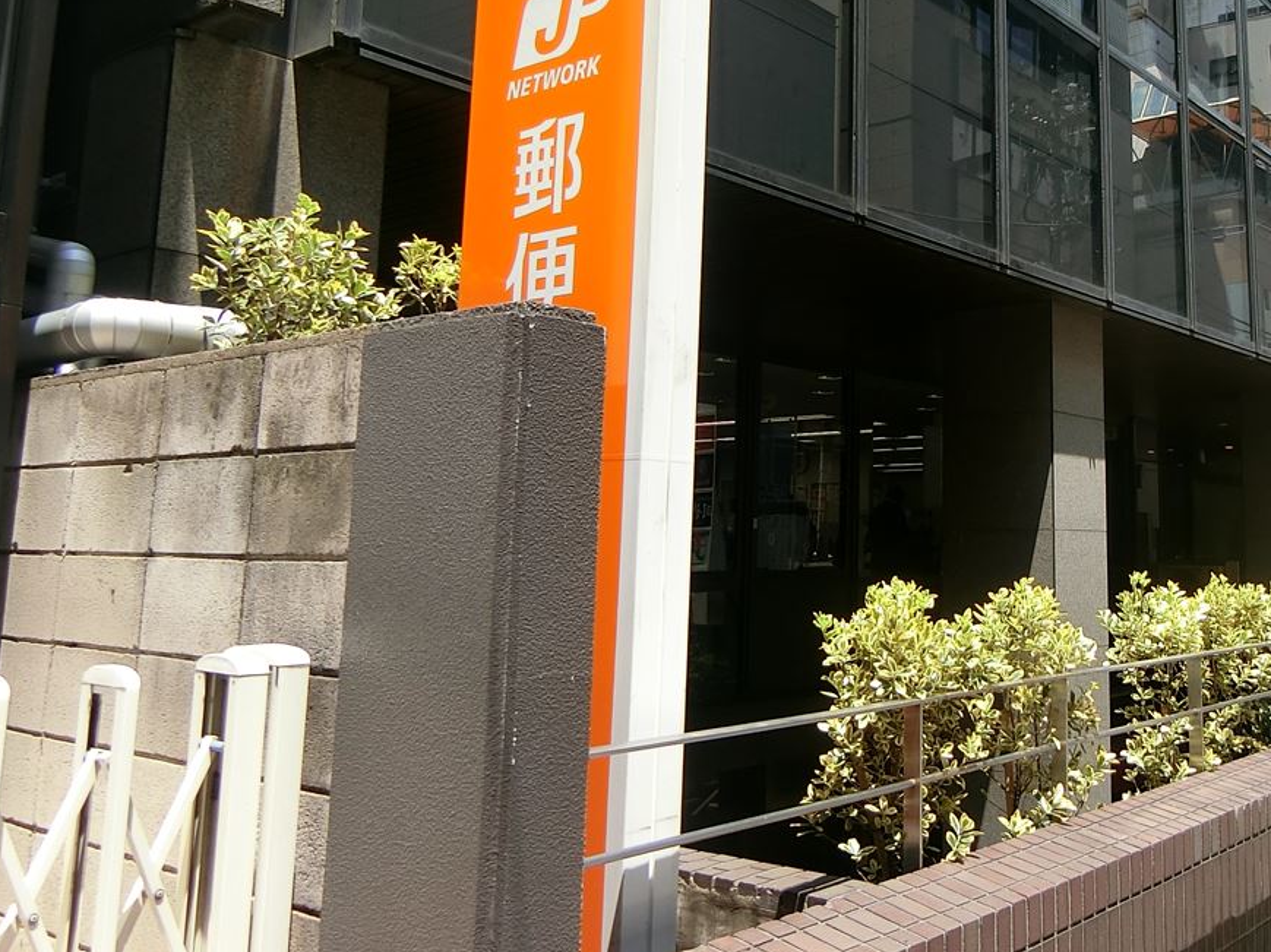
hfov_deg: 50.6
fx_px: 1285
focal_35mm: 35
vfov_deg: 40.4
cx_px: 943
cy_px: 355
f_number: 2.7
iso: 80
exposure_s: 1/800
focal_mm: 4.06
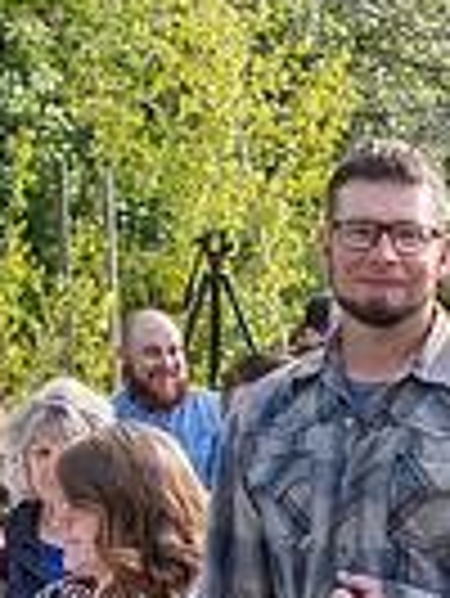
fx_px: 3184
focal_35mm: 184
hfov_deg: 8.0
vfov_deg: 10.6
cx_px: 504
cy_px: 636
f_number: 5
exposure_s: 1/250
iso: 320
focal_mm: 44
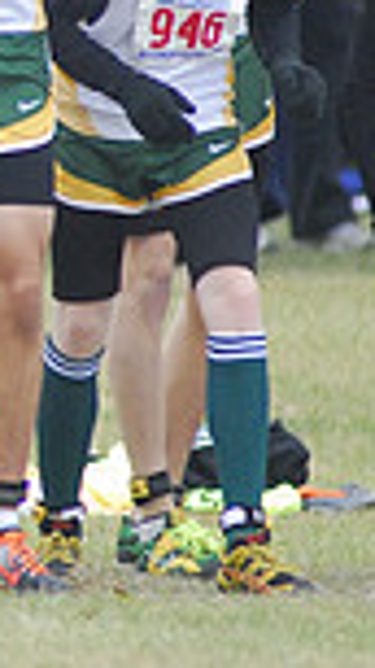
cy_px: -13
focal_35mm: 1784
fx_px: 31554
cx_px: -859
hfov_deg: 0.7
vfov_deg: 1.2
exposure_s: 1/500
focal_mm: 300
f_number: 4
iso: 800
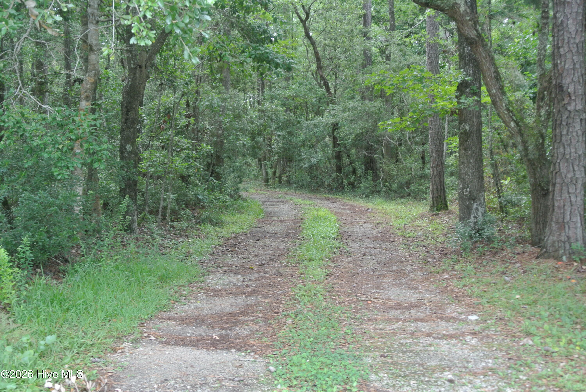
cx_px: 293
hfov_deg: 41.9
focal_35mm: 47
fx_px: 766
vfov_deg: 28.7
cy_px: 196
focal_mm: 17.5
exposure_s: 1/60
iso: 360
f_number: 4.5
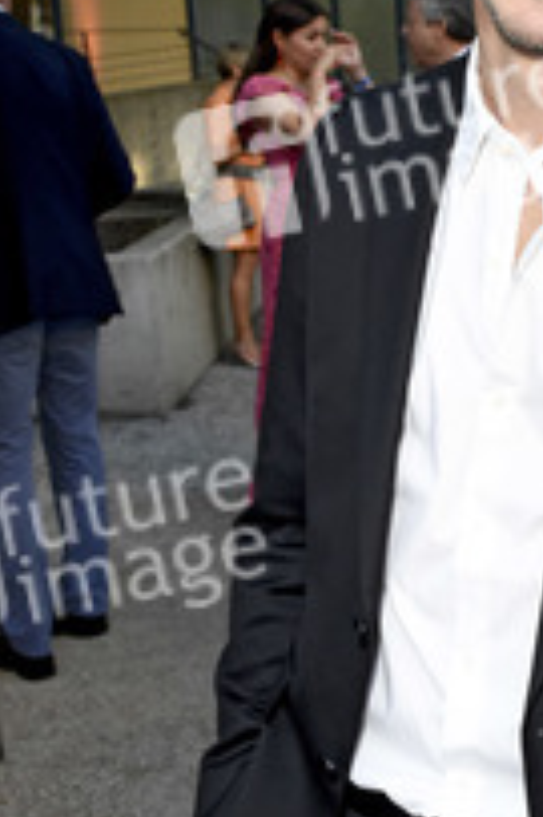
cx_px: 499
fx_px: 1541
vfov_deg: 29.6
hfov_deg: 19.6
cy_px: 354
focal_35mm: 68
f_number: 6.3
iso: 800
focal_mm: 23
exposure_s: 1/160
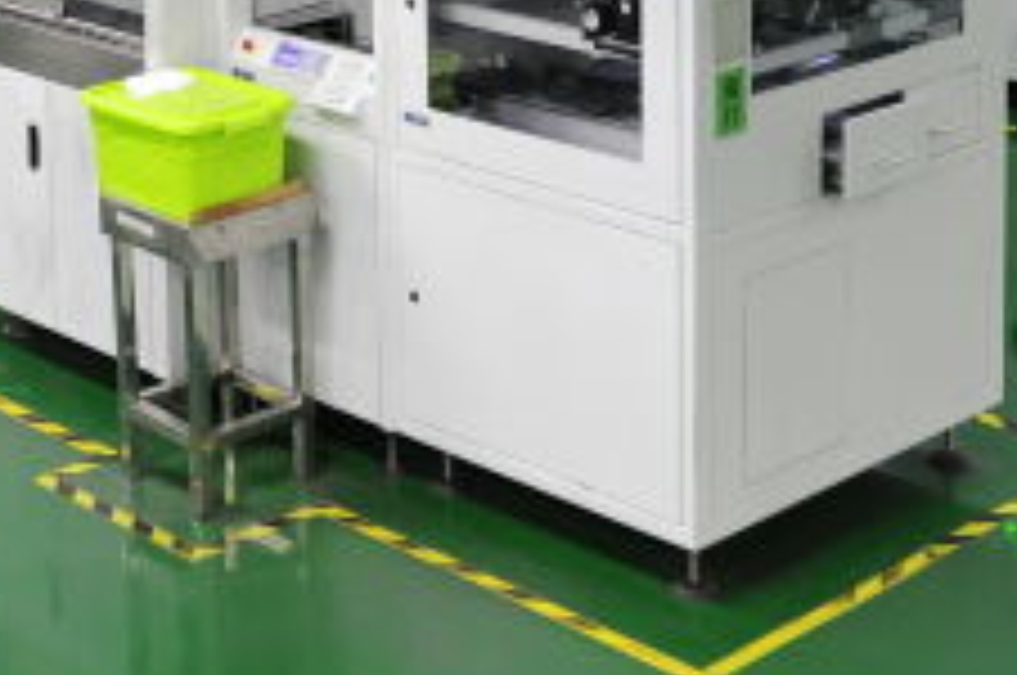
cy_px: -297
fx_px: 2398
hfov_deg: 23.9
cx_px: 513
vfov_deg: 15.0
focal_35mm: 85
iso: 640
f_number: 3.5
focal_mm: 24
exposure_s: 1/50
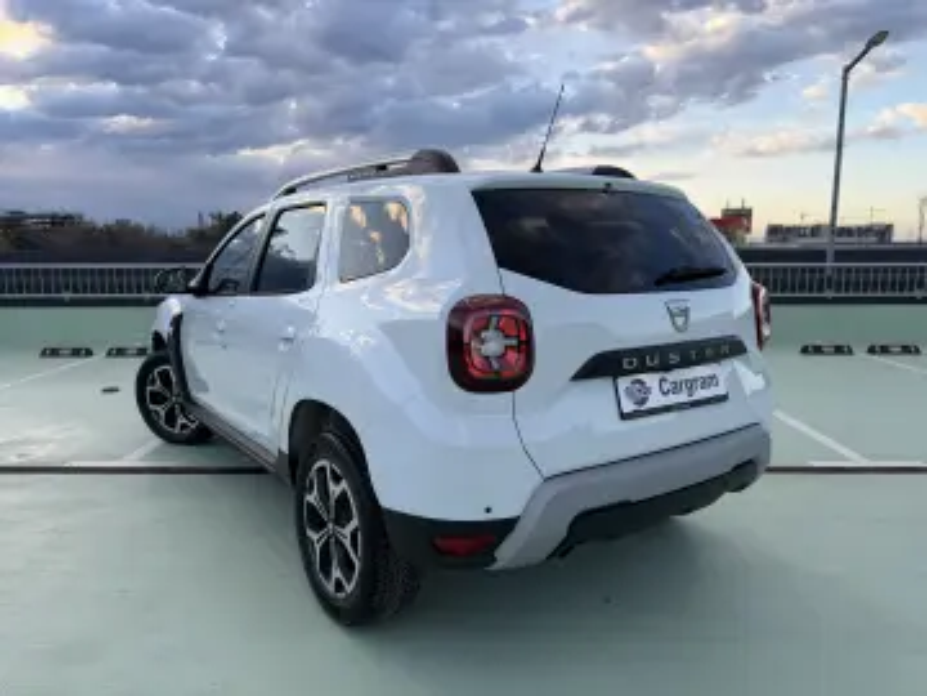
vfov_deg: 56.8
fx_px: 643
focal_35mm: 24
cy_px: 348
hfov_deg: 71.6
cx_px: 464
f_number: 1.78
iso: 80
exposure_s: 1/728
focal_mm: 6.76
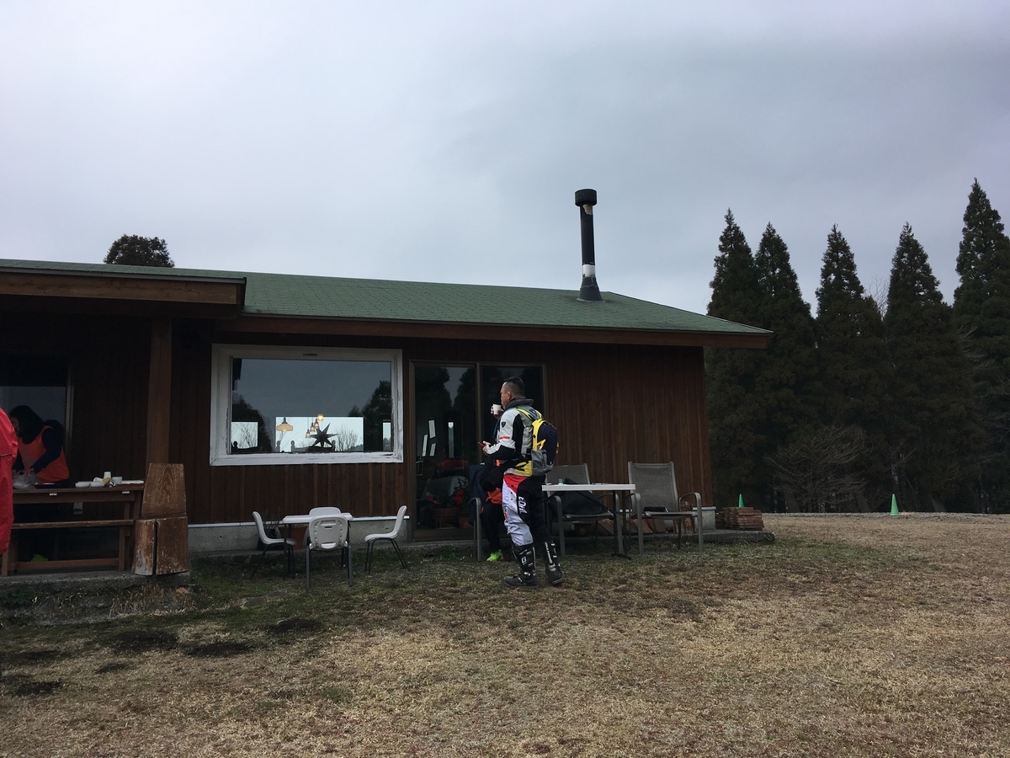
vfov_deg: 48.2
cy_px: 379
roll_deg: +1.3
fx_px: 846
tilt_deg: +8.9
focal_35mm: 29
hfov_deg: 61.7
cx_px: 505
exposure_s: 1/874
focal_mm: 4.15
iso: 25
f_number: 2.2
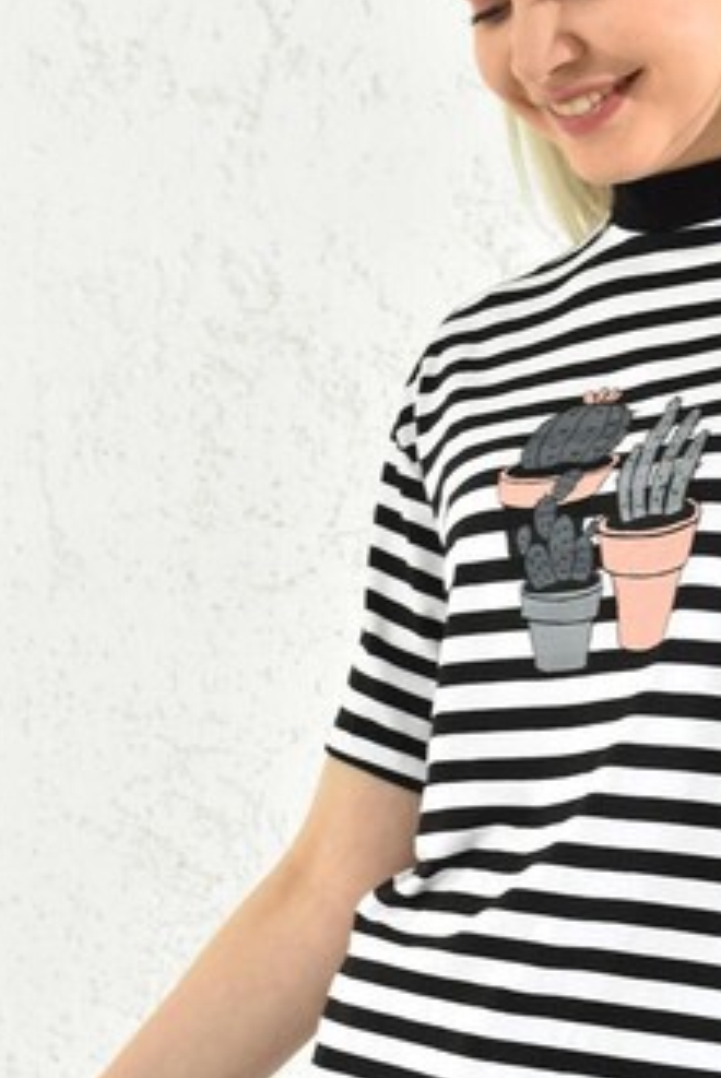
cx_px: 485
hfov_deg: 16.6
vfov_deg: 24.7
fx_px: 2458
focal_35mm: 82
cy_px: 636
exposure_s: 1/160
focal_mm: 36
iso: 100
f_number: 7.1
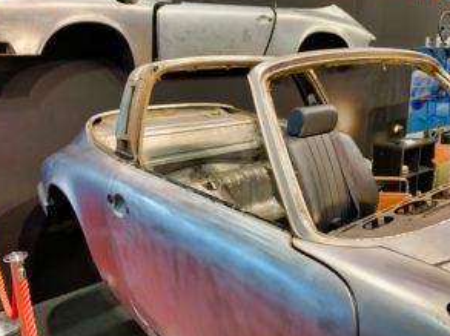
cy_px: 166
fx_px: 415
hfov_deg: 56.6
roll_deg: +1.3
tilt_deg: -14.7
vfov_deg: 44.1
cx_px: 260
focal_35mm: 32
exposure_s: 1/50
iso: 50
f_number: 1.8
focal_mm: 4.25
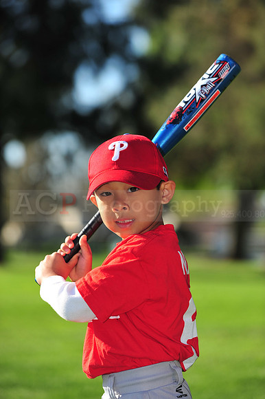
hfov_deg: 9.5
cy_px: 200
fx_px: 1603
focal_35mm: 145
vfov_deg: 14.2
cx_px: 132
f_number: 4.5
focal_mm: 145
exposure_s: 1/1250
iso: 200
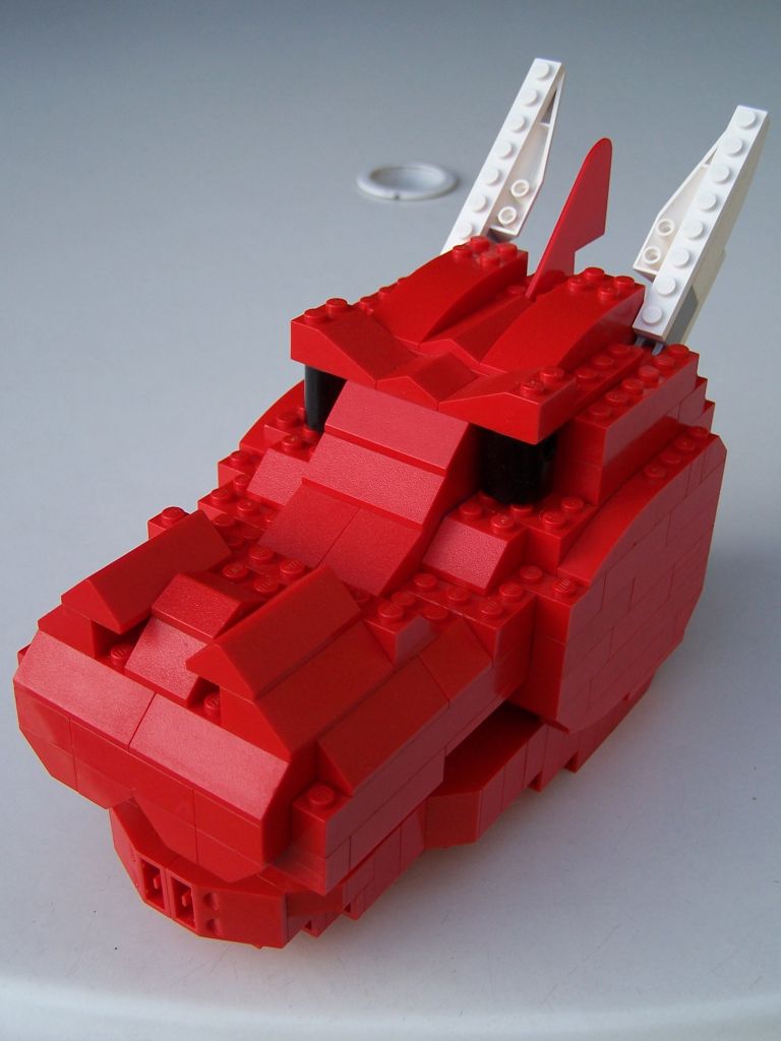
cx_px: 390
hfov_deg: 30.3
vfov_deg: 39.7
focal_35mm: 48
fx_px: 1444
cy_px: 520
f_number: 3
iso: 80
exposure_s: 1/180
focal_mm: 8
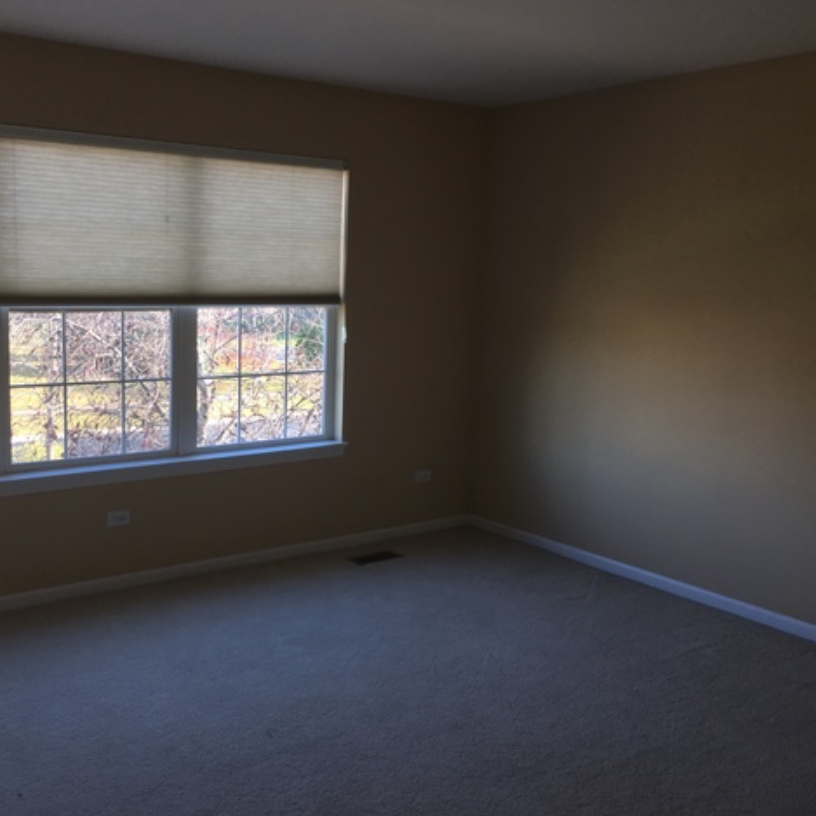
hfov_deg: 46.9
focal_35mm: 35
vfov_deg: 47.2
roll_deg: -1.3
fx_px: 933
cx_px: 313
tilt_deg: -7.0
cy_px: 405
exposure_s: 1/68
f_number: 2.2
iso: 25
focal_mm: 4.15
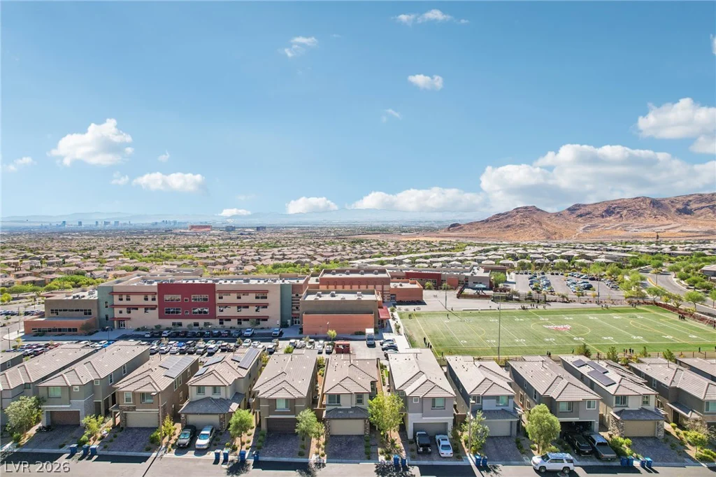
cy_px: 238
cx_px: 358
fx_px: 437
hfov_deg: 78.6
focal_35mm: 22
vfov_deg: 57.2
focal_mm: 8.4
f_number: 2.8
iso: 130
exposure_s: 1/2000
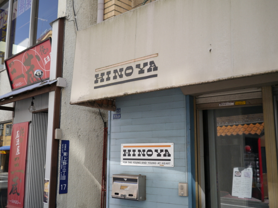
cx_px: 139
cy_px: 104
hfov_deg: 46.8
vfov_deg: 36.0
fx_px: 321
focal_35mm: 40
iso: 160
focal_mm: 20
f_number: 1.8
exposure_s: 1/800
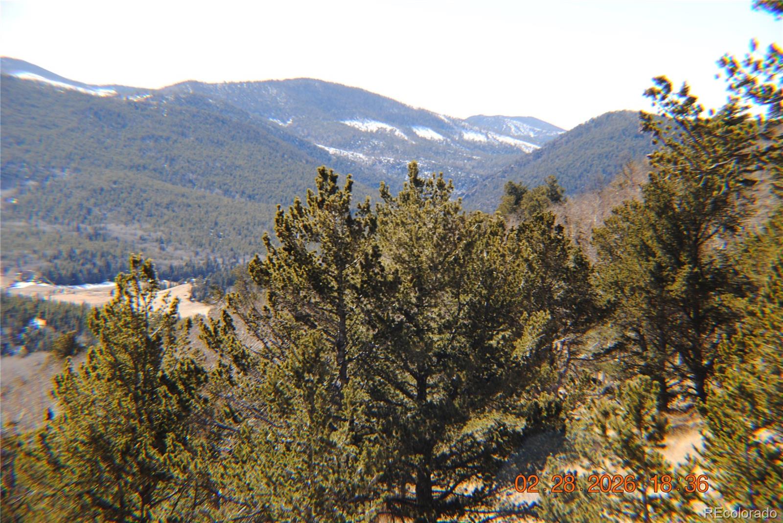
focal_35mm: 48
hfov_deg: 41.1
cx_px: 392
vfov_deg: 28.1
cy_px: 262
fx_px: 1045
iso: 100
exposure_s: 1/160
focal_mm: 32
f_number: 6.3
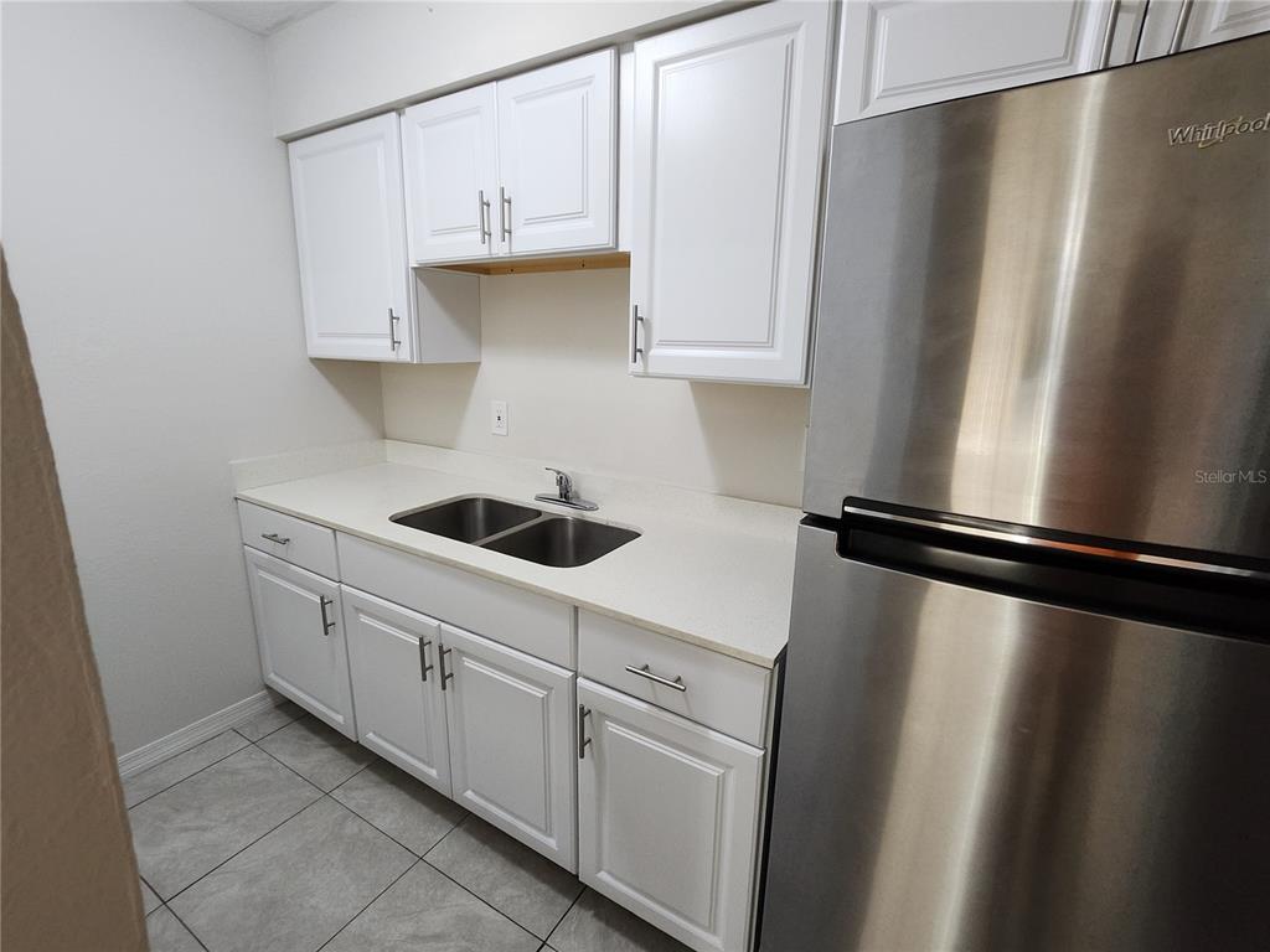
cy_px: 476
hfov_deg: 106.2
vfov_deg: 89.9
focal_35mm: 13
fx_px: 477
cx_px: 635
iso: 160
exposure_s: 1/60
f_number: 2.2
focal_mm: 1.7
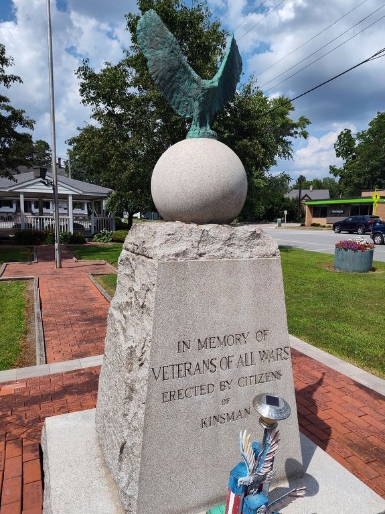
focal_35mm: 24
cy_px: 263
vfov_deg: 71.6
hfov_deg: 56.8
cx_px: 200
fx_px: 356
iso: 100
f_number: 1.8
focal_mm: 5.56
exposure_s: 1/2118
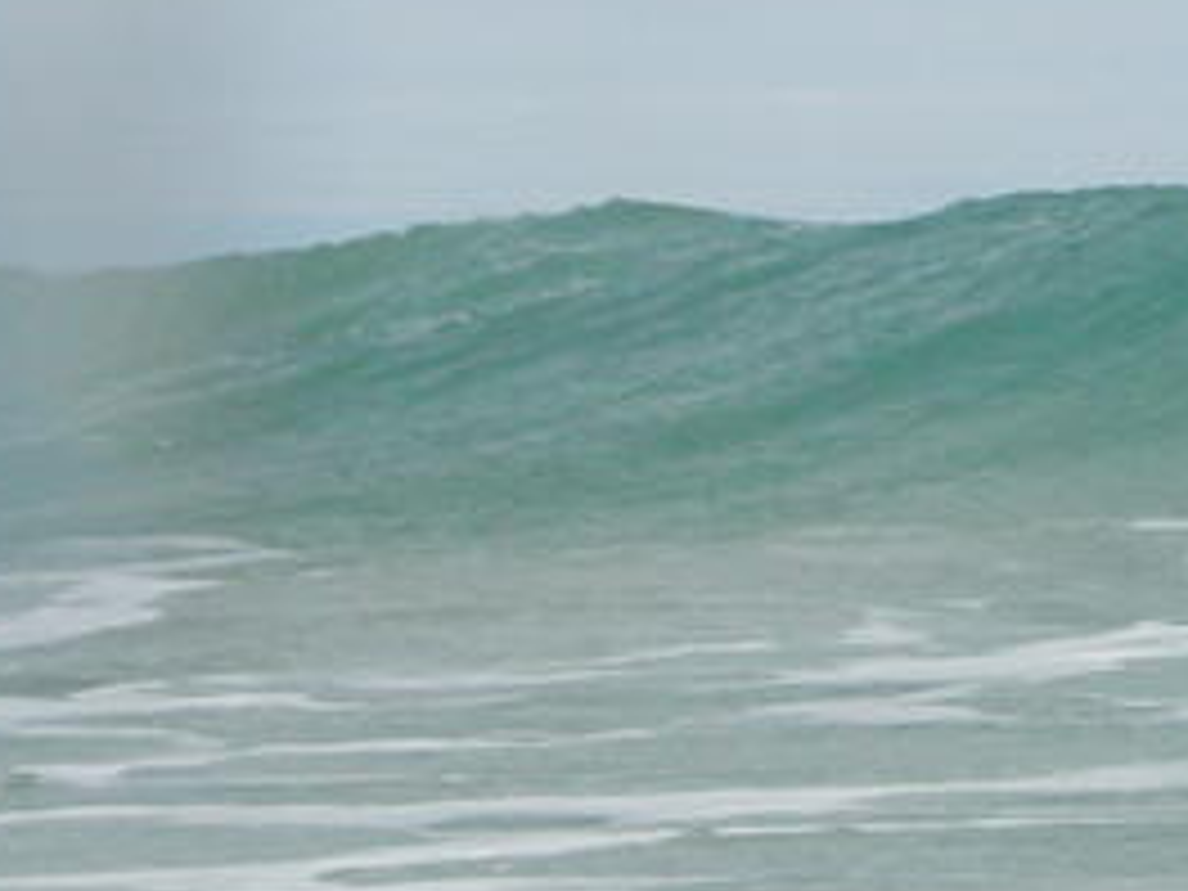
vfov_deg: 11.1
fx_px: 4564
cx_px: 1172
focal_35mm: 133
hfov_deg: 14.6
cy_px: 216
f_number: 8
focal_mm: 11.45
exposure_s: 1/1000
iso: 800
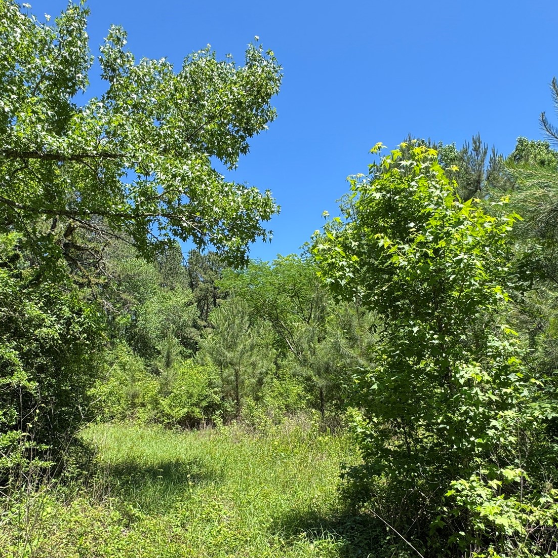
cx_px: 238
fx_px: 419
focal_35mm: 23
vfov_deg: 66.6
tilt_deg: +6.5
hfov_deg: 66.9
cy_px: 337
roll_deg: +2.2
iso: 40
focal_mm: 2.22
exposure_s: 1/636
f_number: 2.2
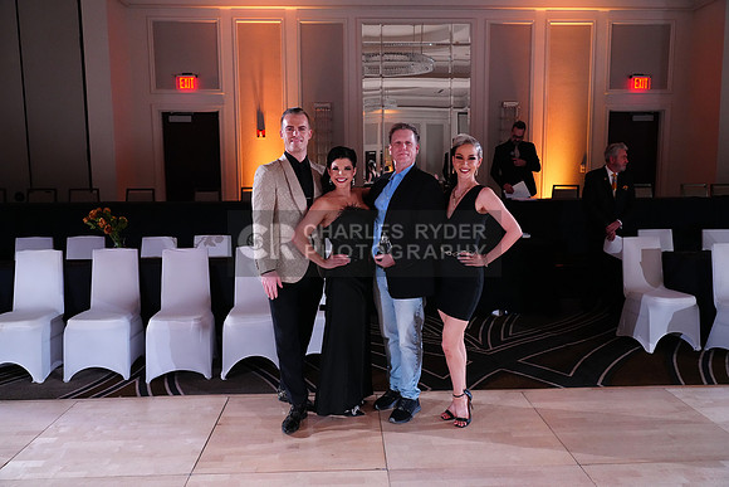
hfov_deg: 65.5
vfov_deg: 46.4
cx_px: 364
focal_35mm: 28
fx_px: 567
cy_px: 244
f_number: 4
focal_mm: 28
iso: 5000
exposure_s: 1/200
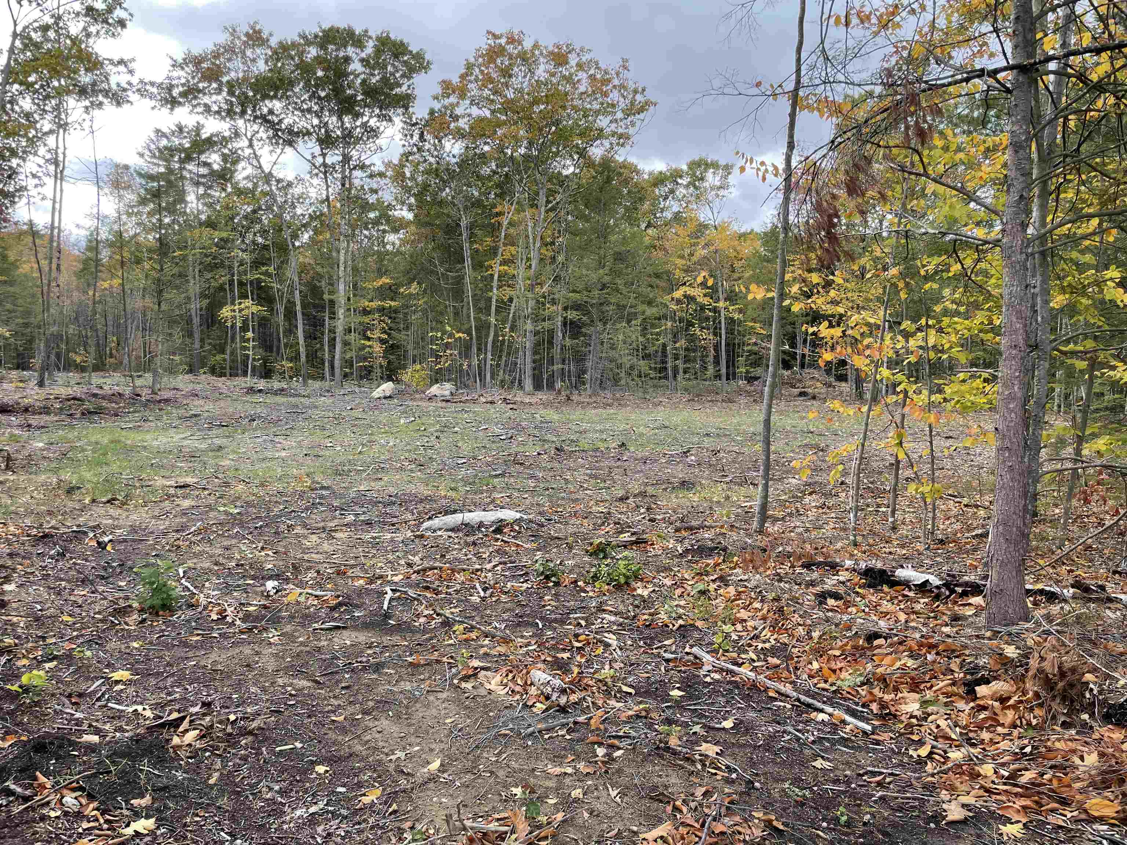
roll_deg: -1.4
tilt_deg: -5.0
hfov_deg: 67.3
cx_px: 564
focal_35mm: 26
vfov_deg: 53.1
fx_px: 846
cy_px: 422
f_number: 1.6
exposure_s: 1/520
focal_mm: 4.2
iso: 32
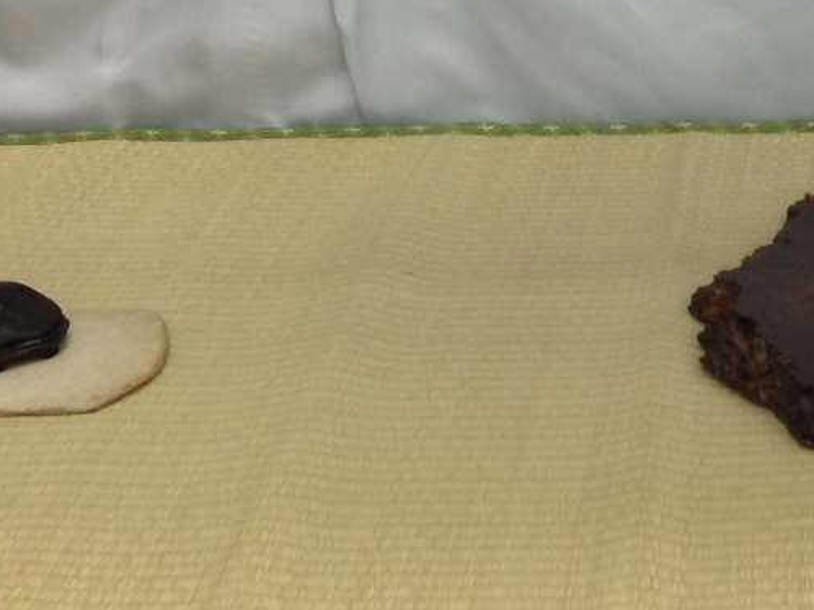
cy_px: -374
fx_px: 2539
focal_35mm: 108
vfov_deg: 12.8
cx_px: 843
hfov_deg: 17.7
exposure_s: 1/24
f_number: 2.4
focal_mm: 4.13
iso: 50
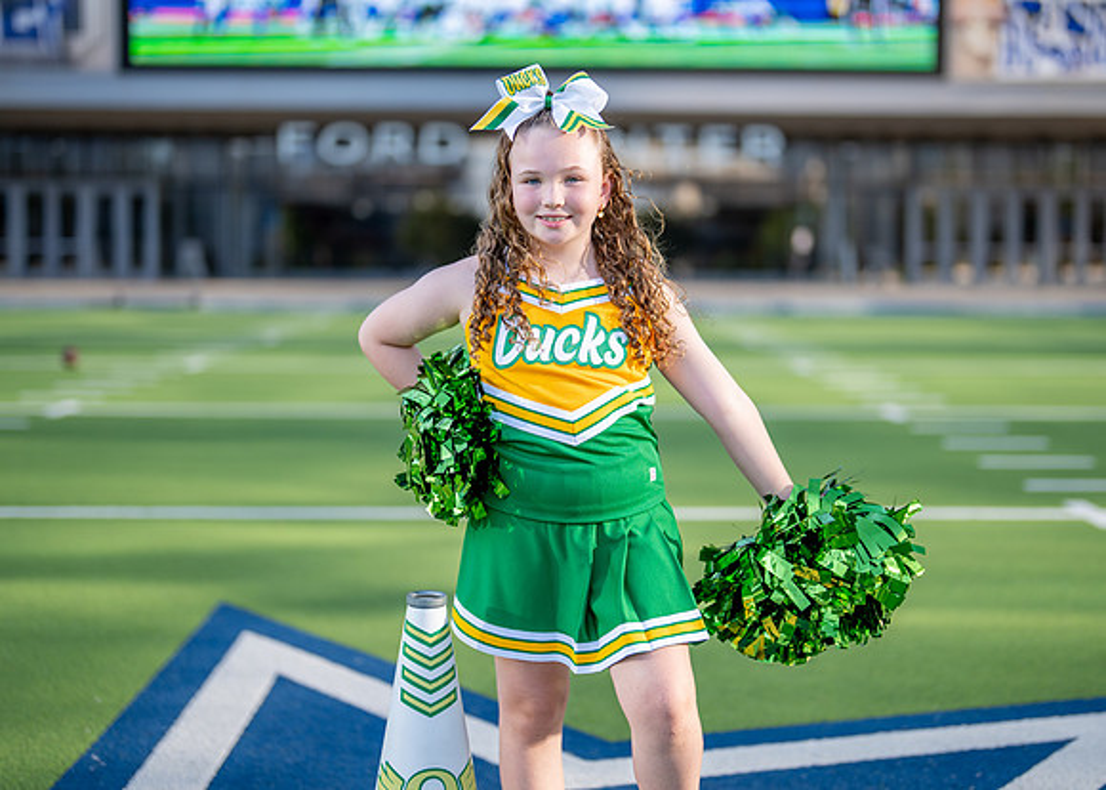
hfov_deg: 33.9
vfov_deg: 24.5
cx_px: 585
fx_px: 1814
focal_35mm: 58
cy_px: 364
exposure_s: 1/3200
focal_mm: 50
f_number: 1.2
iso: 100
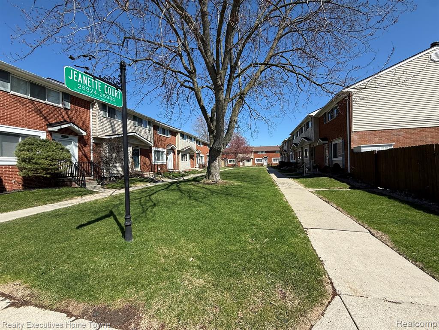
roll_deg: +1.6
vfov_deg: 85.7
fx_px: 178
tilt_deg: +0.9
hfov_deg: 102.1
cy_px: 165
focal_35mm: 14
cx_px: 220
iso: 50
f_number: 2.2
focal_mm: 2.22
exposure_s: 1/1534
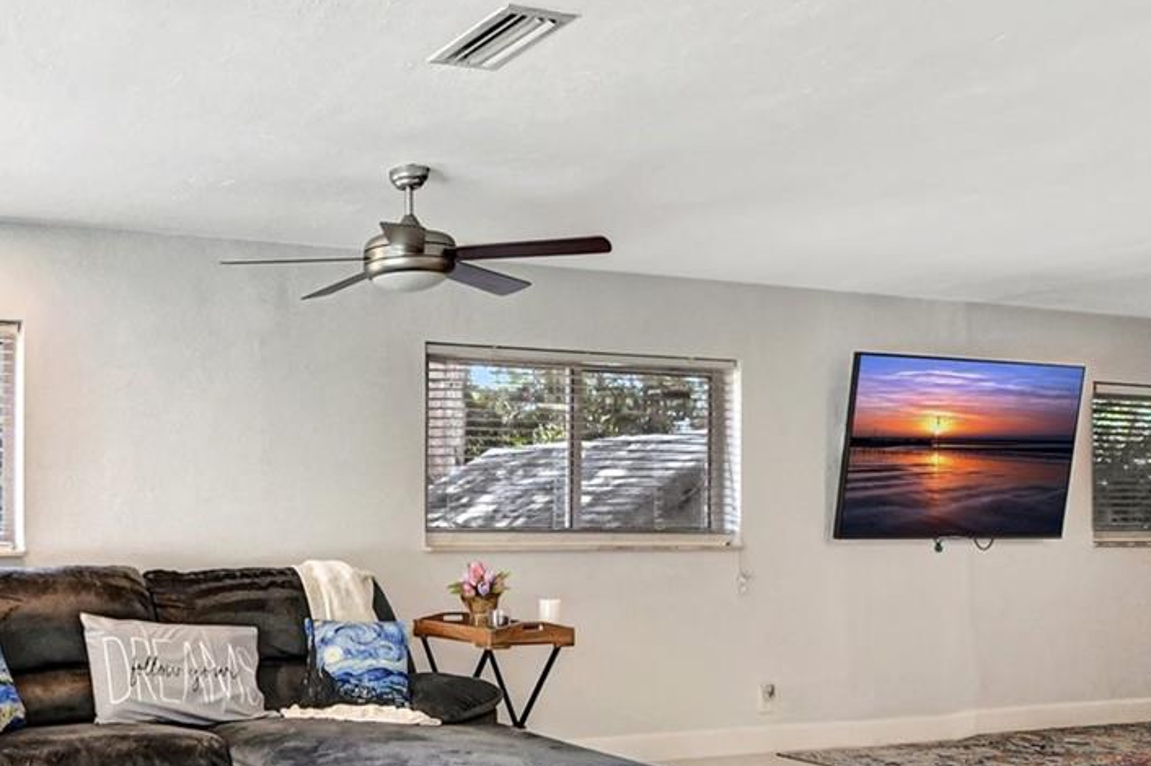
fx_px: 1086
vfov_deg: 38.1
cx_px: 130
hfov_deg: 50.1
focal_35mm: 34
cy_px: 549
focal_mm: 10
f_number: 8
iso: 1000
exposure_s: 1/10
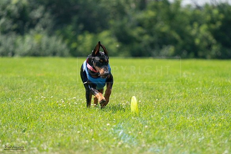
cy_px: 77
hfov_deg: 6.2
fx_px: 2123
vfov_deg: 4.1
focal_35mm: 331
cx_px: 115
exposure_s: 1/3200
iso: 1250
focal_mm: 329
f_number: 6.3
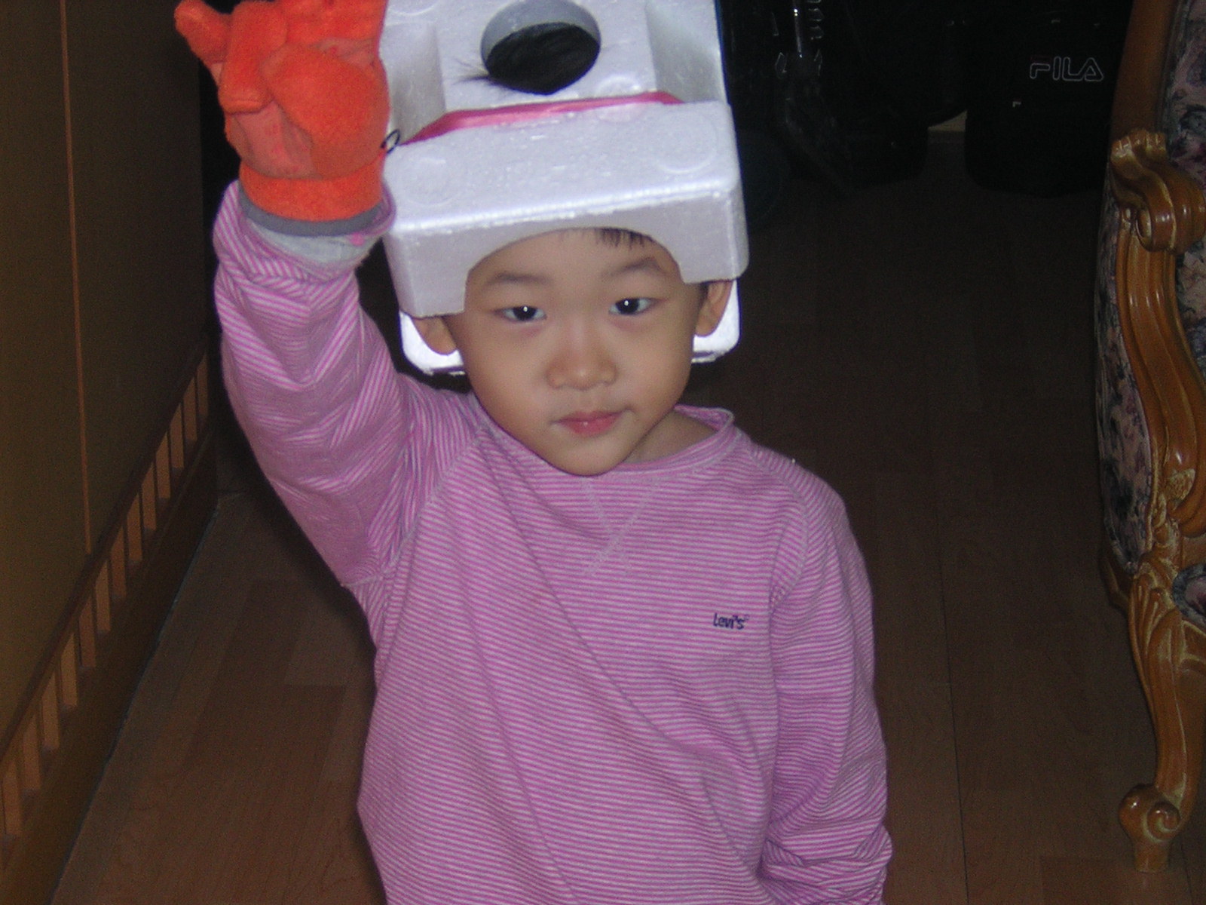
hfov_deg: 21.1
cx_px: 603
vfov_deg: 15.9
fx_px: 3240
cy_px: 452
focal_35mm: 93
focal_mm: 12.1
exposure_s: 1/60.1
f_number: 4.3
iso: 210
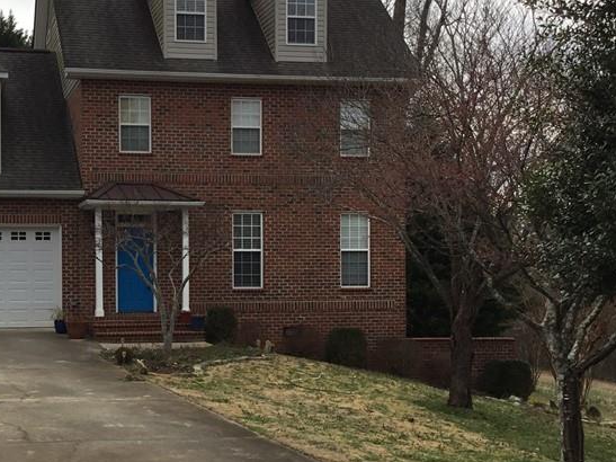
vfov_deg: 25.2
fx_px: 1032
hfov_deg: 32.3
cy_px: 287
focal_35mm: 58
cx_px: 116
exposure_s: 1/409
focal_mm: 3.3
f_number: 2.4
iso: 25
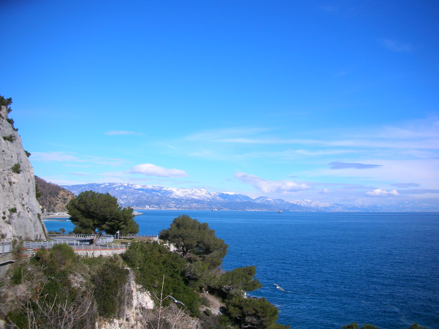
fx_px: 444
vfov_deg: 40.7
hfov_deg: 52.6
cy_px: 164
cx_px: 220
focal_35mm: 35
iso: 50
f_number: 8.5
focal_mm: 5.8
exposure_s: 1/124
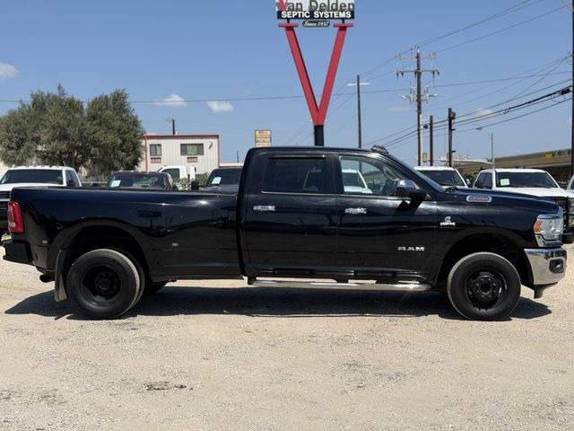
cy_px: 216
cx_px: 287
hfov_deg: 39.7
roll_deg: +2.2
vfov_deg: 30.3
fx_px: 796
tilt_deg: -1.6
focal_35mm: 48
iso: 80
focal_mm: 6.76
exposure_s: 1/7874
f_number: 1.78
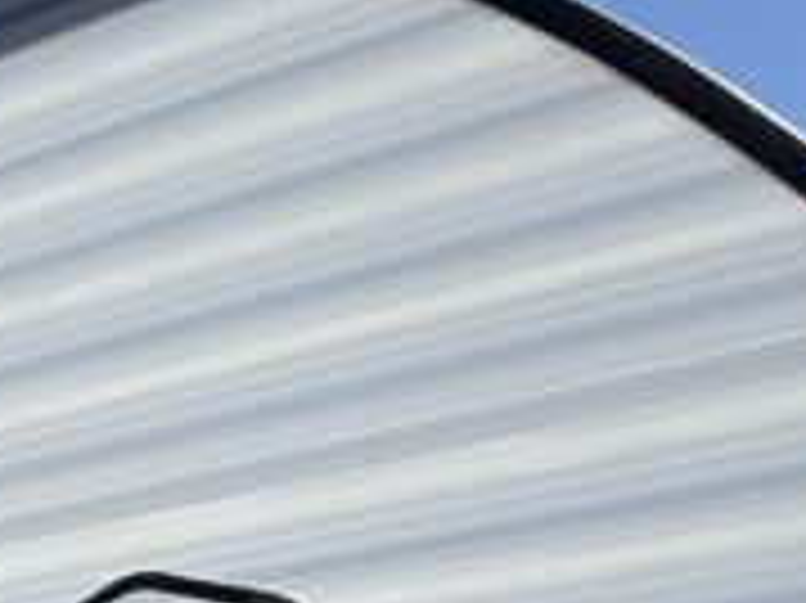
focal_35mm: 80
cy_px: 1364
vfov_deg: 14.0
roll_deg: +3.4
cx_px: -356
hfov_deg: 21.1
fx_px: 1861
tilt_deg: -3.0
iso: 50
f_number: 2.2
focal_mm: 2.22
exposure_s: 1/1656
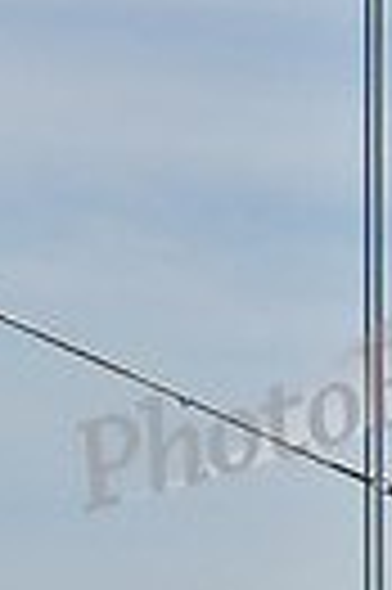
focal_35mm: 599
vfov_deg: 3.4
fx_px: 9809
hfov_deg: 2.3
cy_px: 1108
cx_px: -155
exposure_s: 1/1000
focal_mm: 135
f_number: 13
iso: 320
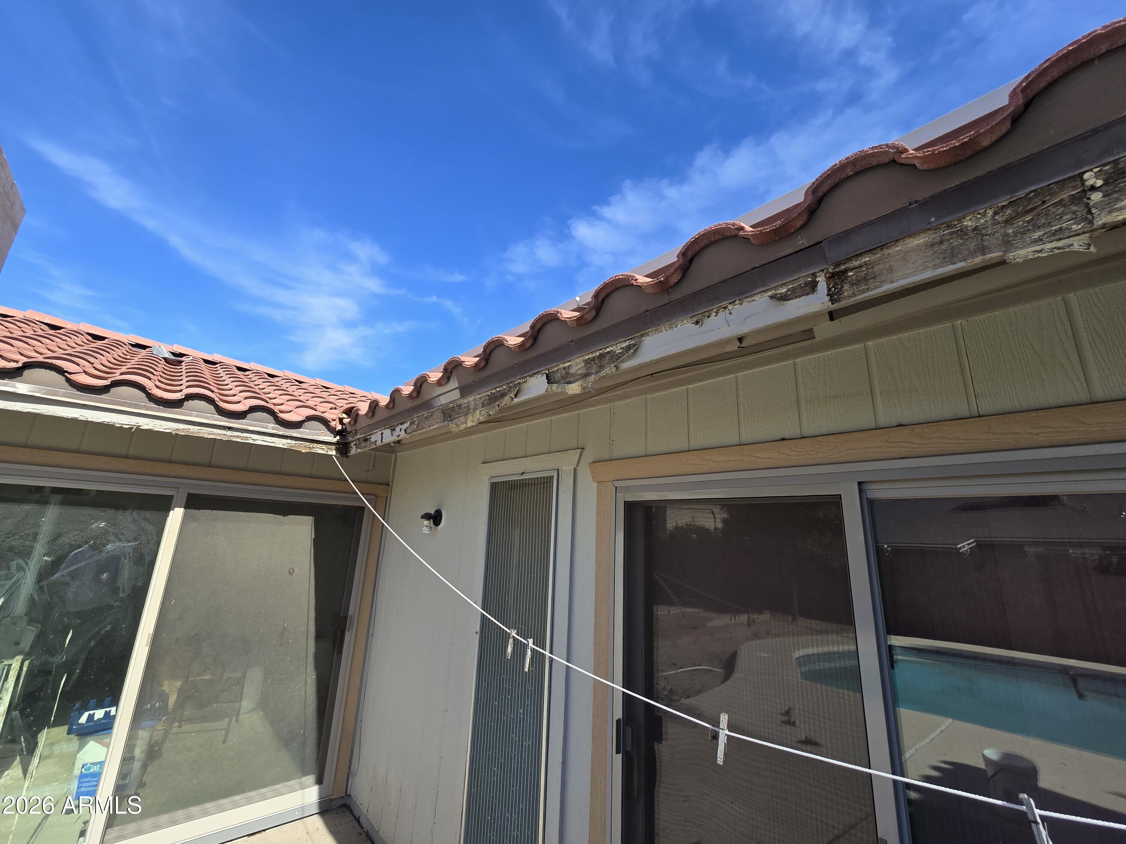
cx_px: 563
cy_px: 422
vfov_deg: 89.9
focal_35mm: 13
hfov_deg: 106.2
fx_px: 423
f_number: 2.2
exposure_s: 1/1167
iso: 50
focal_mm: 2.2
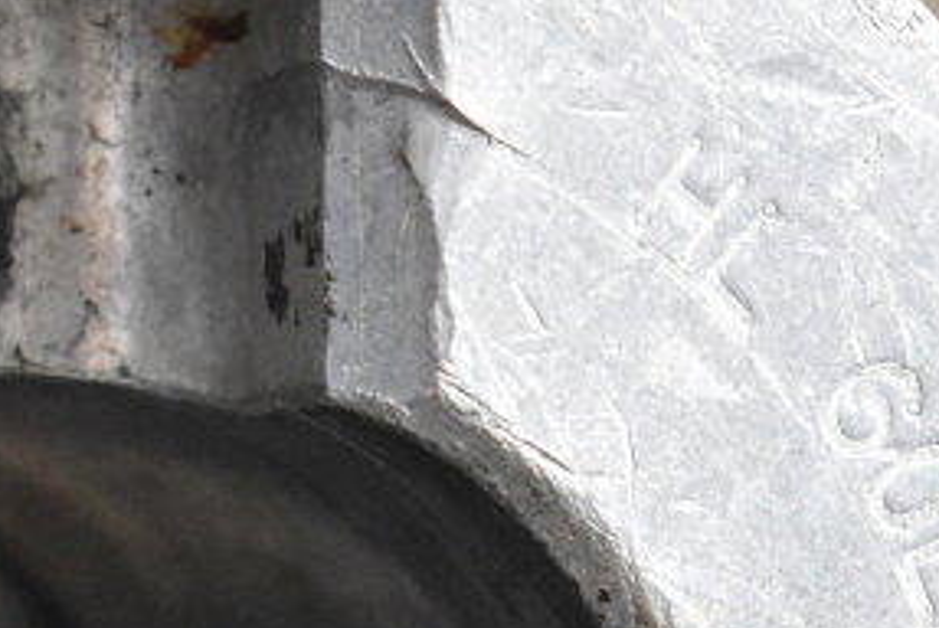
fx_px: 6856
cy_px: 940
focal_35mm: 263
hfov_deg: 7.8
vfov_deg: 5.2
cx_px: 916
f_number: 9
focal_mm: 55
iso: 6400
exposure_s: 1/320
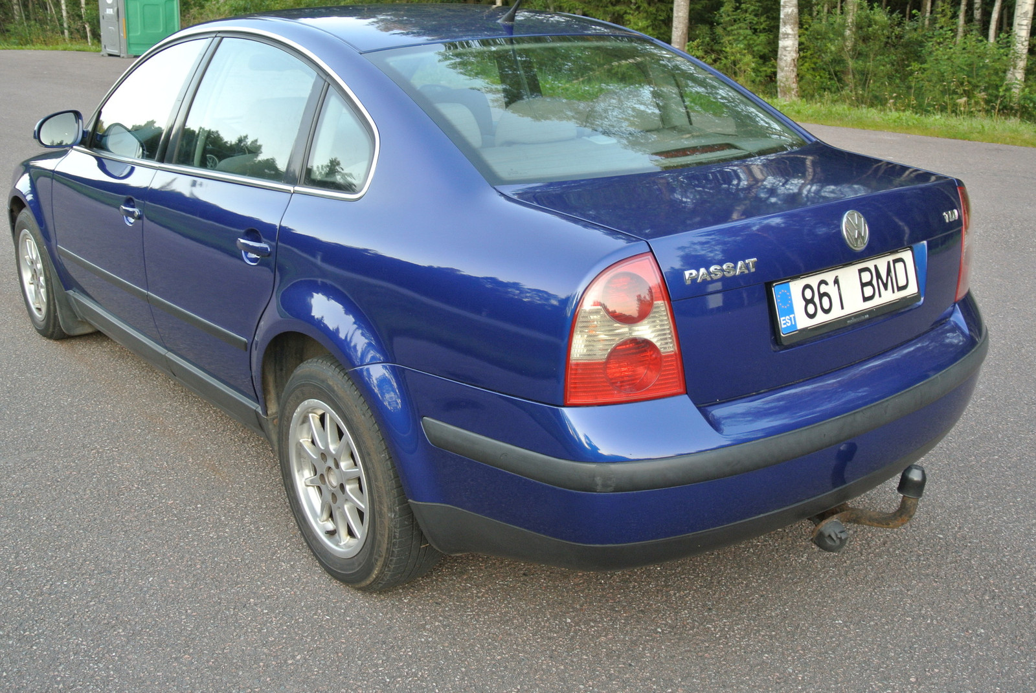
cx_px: 518
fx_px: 1066
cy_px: 346
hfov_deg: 51.8
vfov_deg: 36.0
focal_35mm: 37
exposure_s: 1/60
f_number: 4
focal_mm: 14
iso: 220
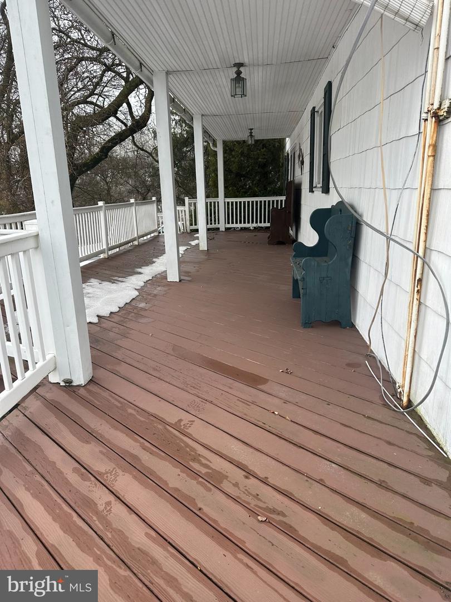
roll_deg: +0.9
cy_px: 301
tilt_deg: -12.1
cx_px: 226
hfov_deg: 56.8
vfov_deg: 71.6
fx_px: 417
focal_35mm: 24
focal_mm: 6.86
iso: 80
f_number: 1.78
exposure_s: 1/694
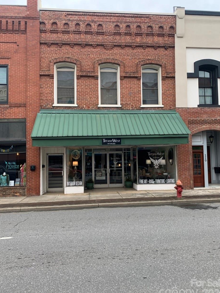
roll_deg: +0.8
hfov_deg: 51.3
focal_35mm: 27
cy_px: 149
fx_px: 229
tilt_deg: +3.7
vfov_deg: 65.3
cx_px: 112
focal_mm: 4.25
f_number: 1.8
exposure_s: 1/122
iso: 25
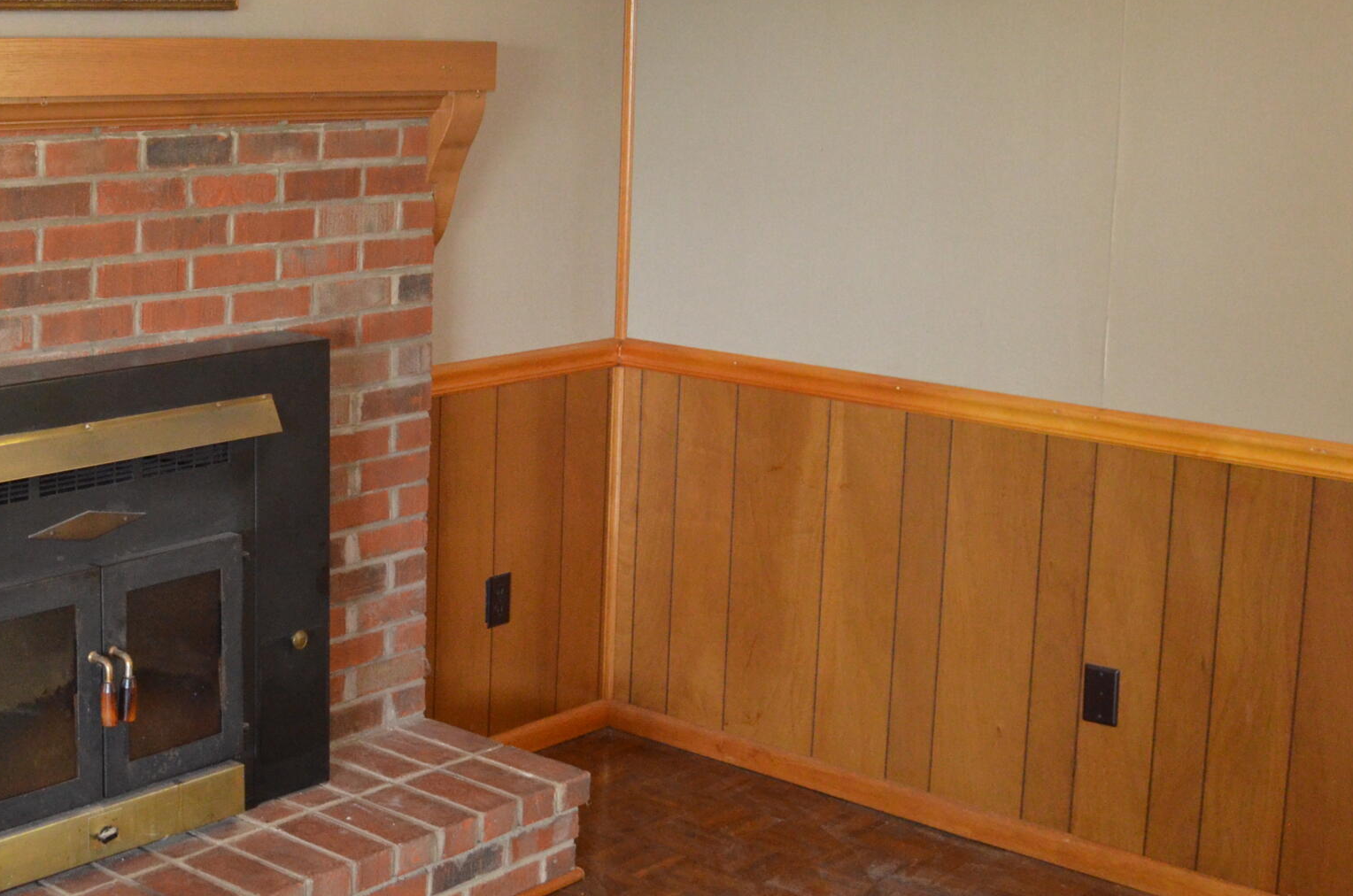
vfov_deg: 25.2
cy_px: 260
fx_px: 1988
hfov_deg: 36.0
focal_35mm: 53
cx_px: 214
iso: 1600
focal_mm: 18
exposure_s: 1/60
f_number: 3.5
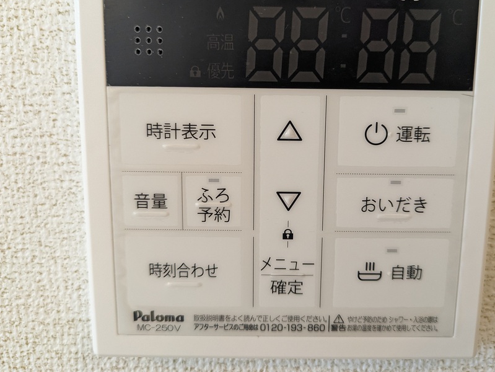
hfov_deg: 59.9
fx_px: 429
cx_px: 267
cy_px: 159
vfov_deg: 46.7
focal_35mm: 30
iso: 328
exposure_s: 1/120
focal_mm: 5.43
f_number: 1.89
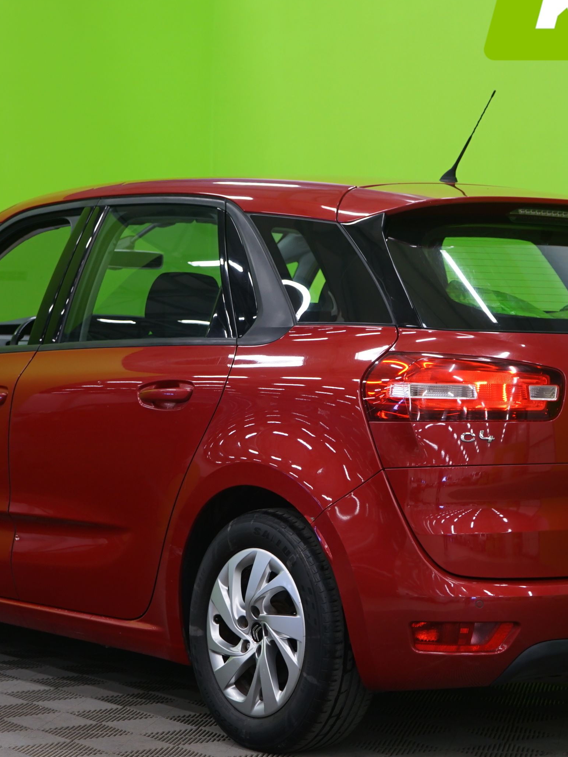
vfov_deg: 21.3
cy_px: 372
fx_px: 2013
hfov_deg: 16.1
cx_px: 303
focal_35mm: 92
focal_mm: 50
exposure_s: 1/8
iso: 400
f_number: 5
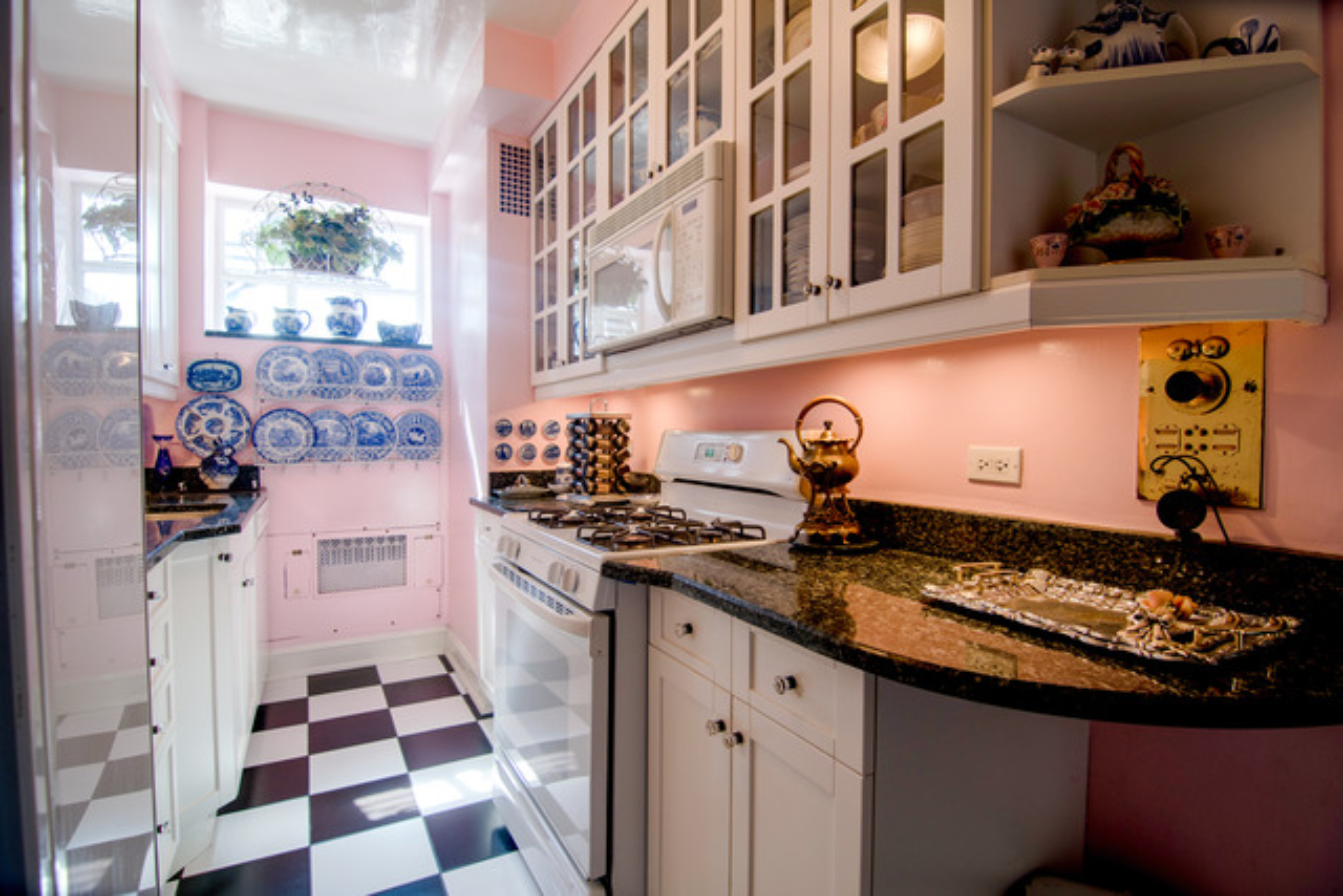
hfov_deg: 95.0
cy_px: 448
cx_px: 672
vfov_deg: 72.1
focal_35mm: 16
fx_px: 616
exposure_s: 1/15
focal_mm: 11
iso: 100
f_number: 4.5
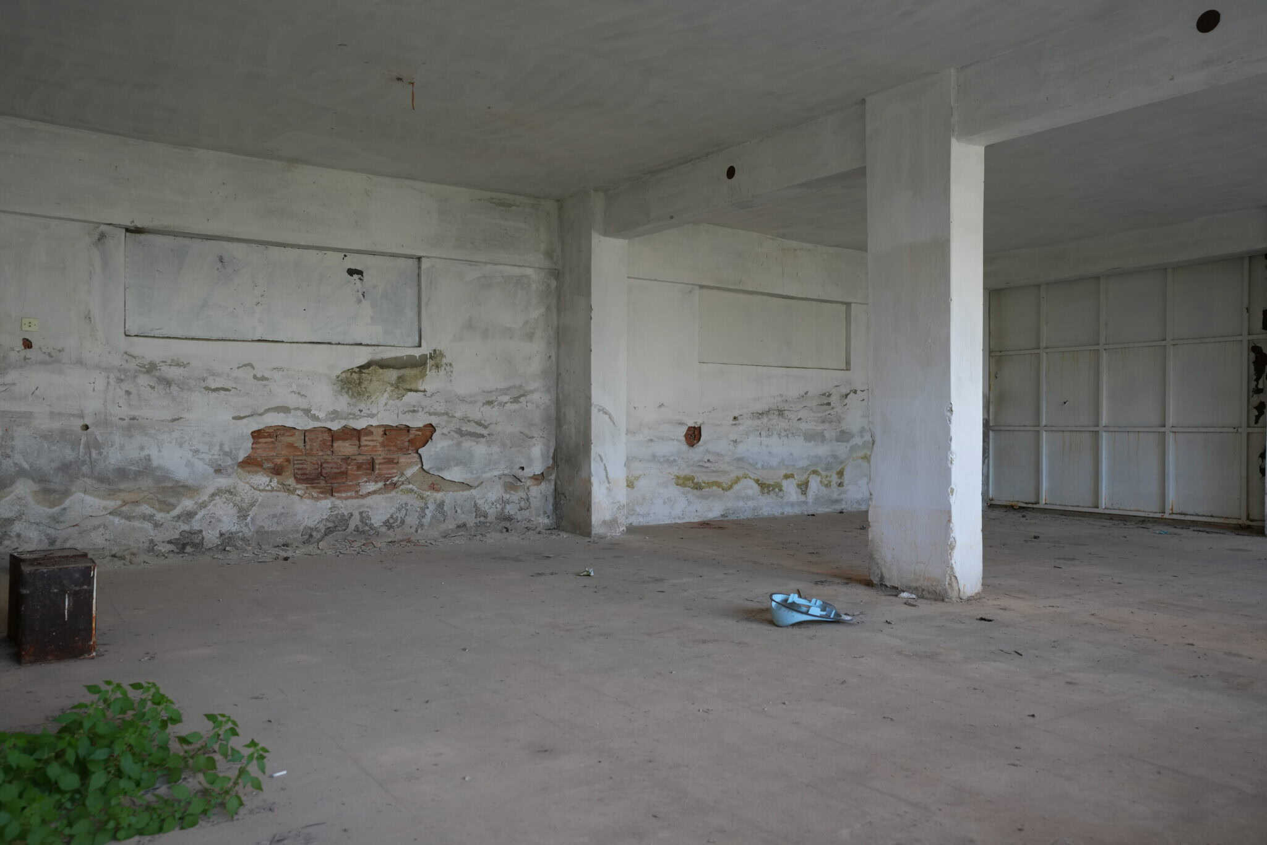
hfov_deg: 65.5
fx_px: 985
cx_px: 634
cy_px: 422
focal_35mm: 28
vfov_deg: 46.4
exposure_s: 1/160
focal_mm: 28
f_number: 4
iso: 500
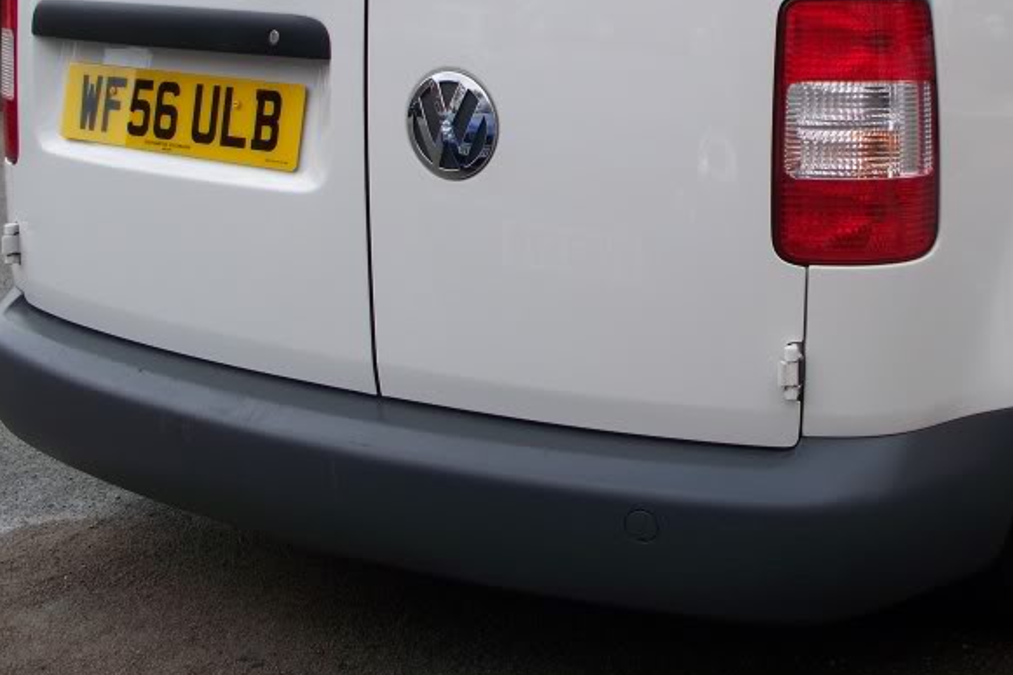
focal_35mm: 66
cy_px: 28
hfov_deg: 30.2
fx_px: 1857
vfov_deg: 20.1
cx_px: 711
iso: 64
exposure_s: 1/400
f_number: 2.8
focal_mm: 7.54
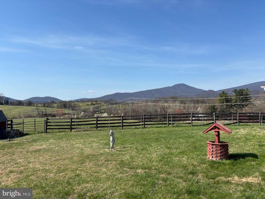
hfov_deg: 67.3
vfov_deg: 53.1
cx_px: 132
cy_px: 100
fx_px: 199
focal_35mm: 26
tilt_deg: +0.3
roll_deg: -0.4
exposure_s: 1/3650
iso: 50
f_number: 1.6
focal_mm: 5.96
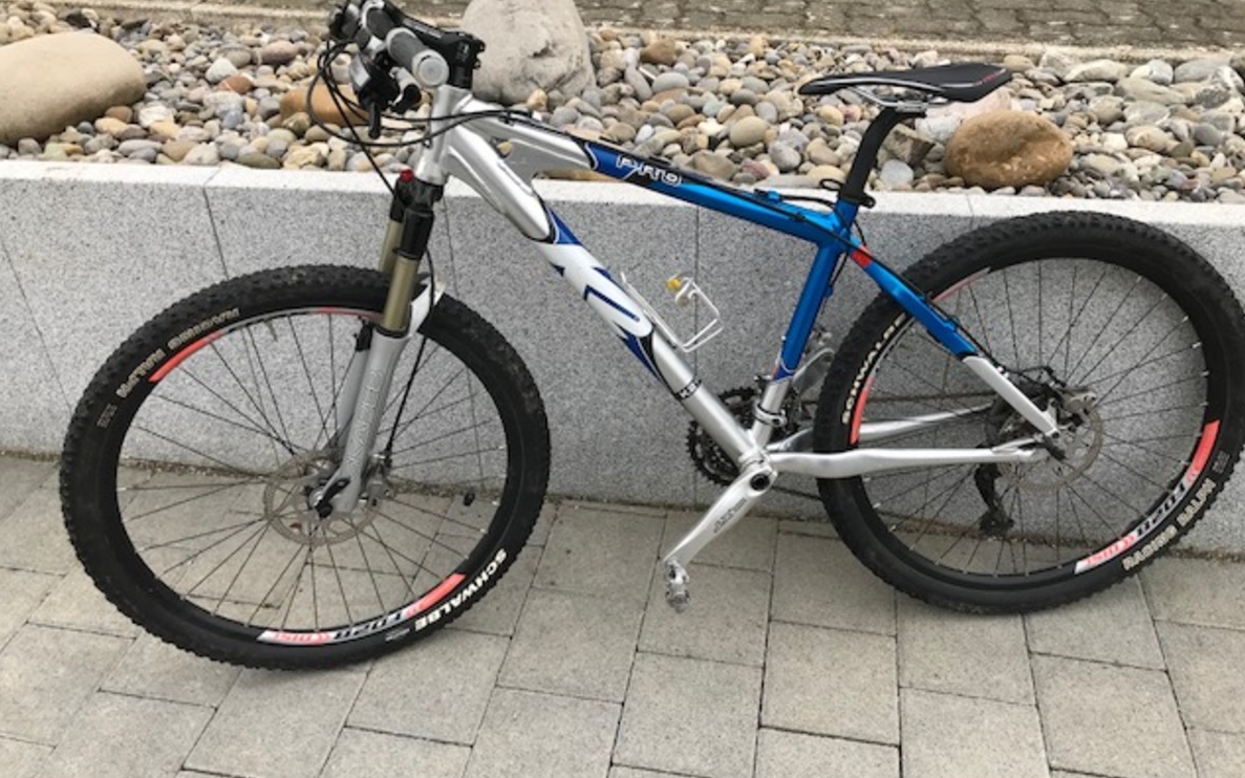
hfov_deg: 62.9
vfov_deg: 41.8
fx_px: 1018
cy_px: 350
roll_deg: +2.8
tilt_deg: -32.9
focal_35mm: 30
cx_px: 624
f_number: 1.8
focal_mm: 3.99
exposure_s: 1/439
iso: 20
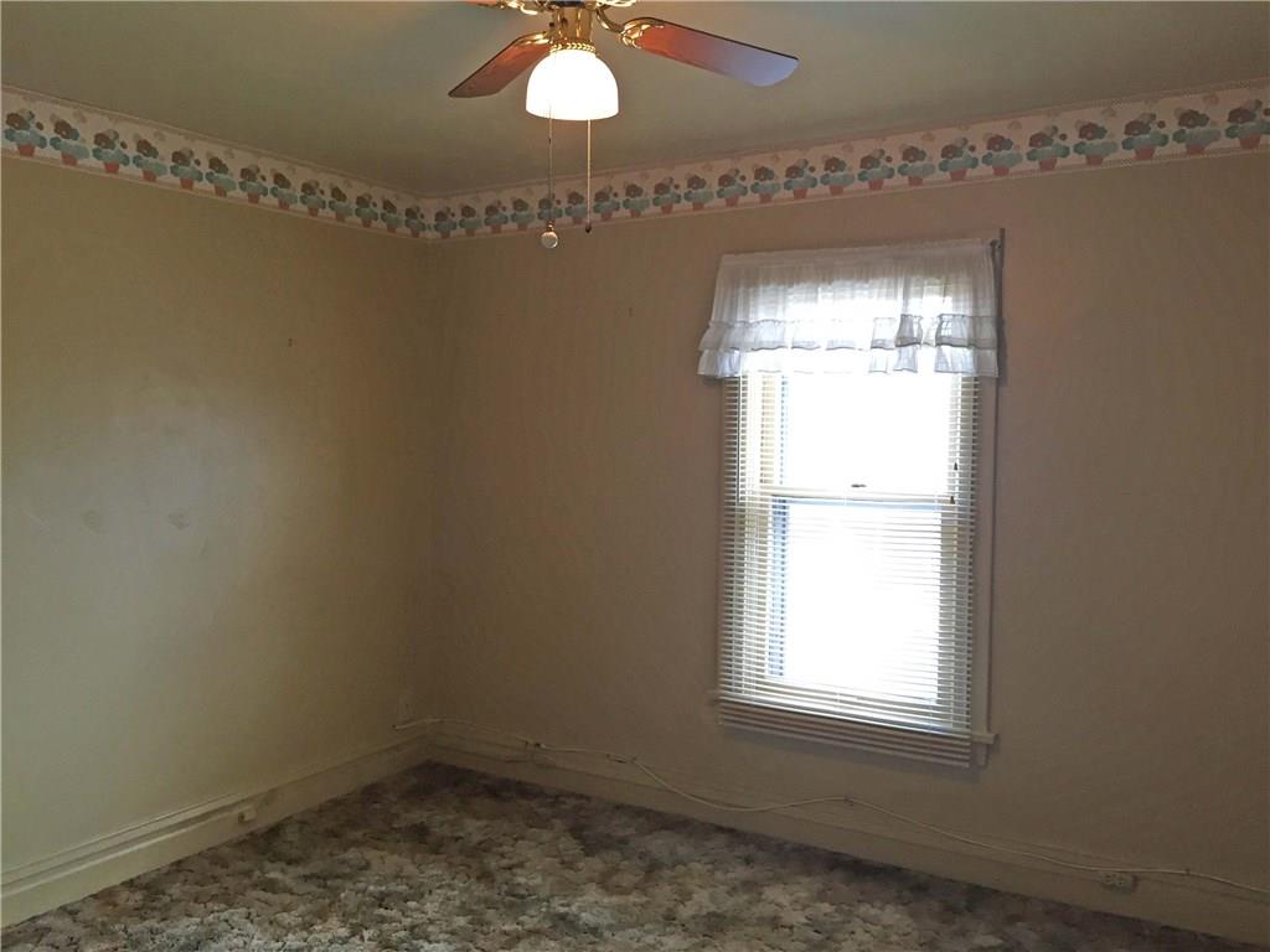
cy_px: 476
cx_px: 635
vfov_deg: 48.2
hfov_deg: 61.7
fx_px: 1064
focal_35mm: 29
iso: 40
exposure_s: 1/30
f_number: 2.2
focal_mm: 4.15
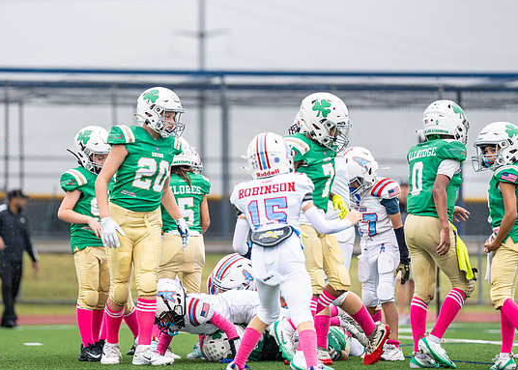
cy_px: 166
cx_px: 169
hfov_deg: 7.2
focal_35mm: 278
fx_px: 4090
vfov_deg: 5.2
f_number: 2.8
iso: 400
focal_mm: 200
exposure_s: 1/1000
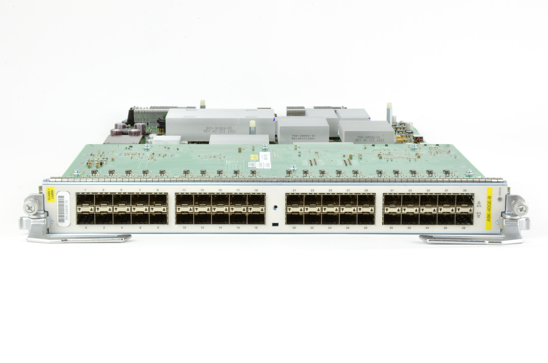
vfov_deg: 15.6
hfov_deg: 23.4
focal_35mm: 87
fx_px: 1322
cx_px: 274
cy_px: 182
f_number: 25
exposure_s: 1
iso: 100
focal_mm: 58
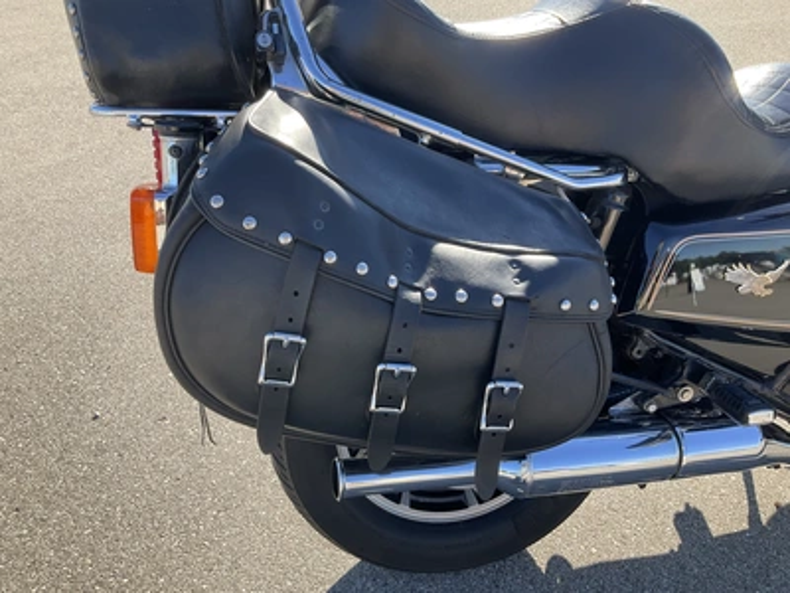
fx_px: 662
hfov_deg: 61.7
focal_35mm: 29
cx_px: 395
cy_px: 296
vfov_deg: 48.2
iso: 25
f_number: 1.8
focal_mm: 3
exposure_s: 1/348
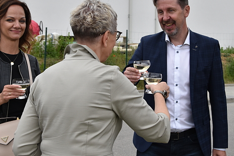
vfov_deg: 18.9
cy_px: 67
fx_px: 468
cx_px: 139
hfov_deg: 28.0
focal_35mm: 72
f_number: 6.3
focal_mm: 28
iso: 400
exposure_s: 1/1600
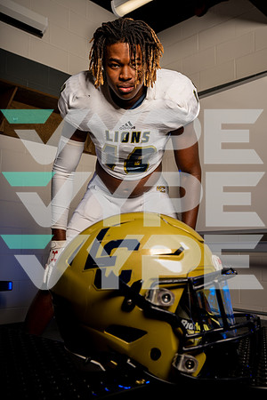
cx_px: 134
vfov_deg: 49.6
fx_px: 434
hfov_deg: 34.2
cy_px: 200
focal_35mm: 39
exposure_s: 1/250
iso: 64
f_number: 8
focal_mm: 39
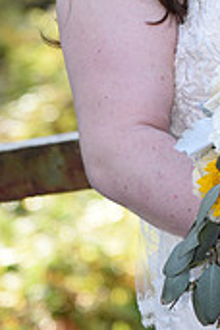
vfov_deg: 5.0
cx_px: 335
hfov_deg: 3.4
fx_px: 3740
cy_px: -114
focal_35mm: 408
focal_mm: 120
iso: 400
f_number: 4.5
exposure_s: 1/200
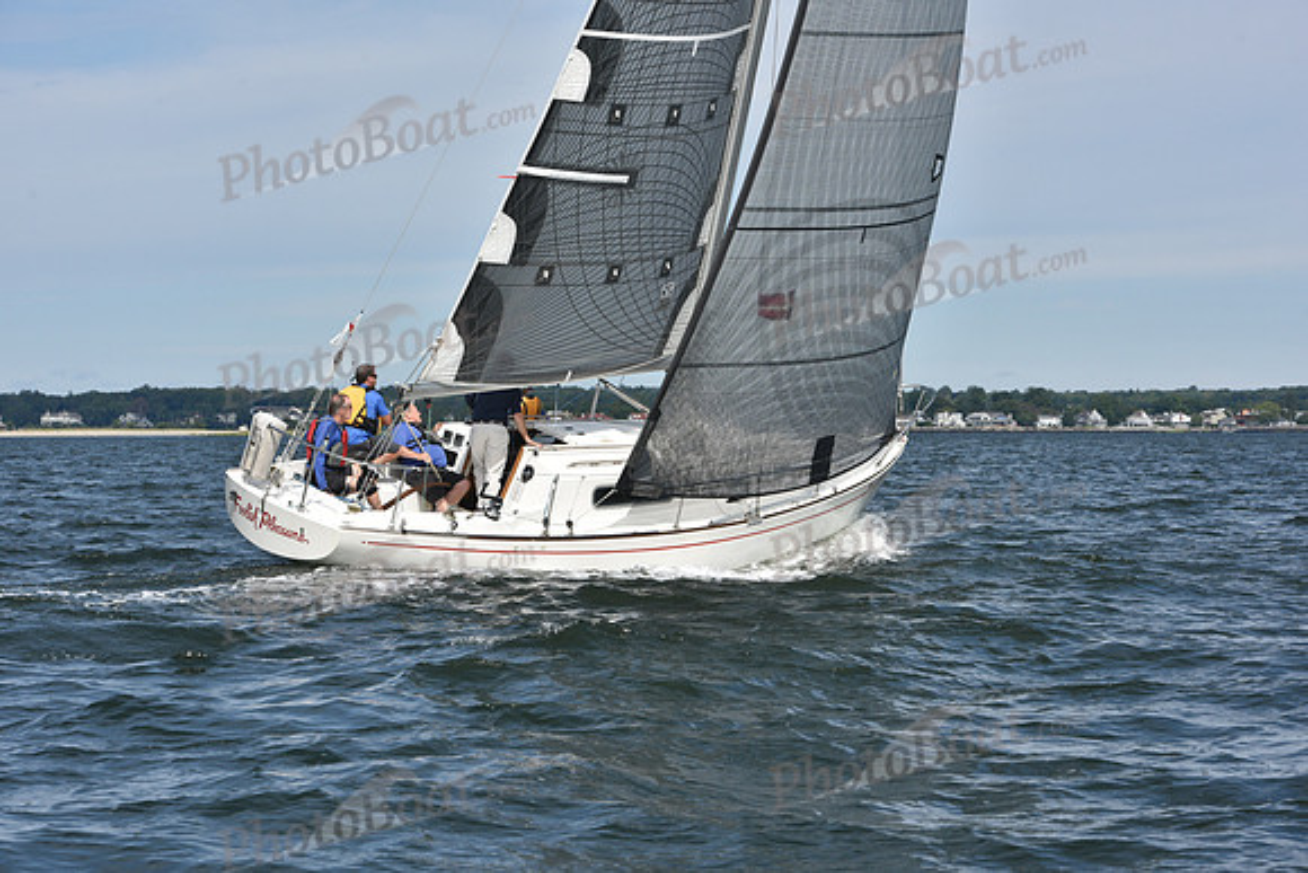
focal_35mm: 102
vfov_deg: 13.4
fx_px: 3707
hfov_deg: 20.0
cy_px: 436
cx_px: 654
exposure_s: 1/1000
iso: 320
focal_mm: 102
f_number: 11
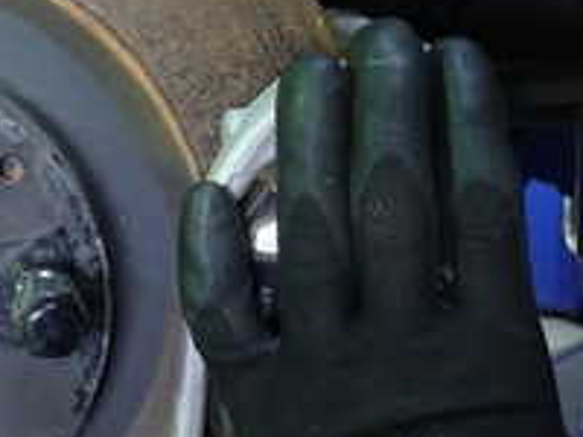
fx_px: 1263
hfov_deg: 24.1
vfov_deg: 19.6
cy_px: 218
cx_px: -82
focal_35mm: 75
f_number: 2
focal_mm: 4.5
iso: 200
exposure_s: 1/40
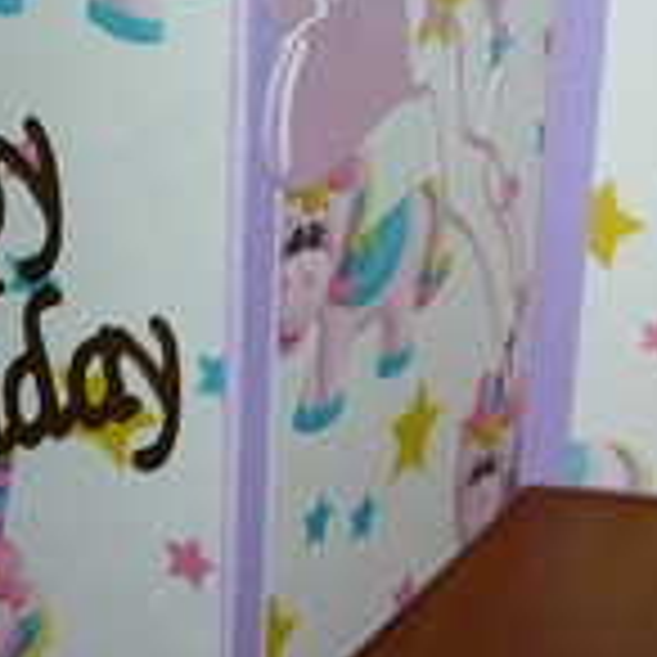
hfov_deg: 19.2
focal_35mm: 90
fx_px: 1933
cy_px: -16
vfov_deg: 18.7
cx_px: 477
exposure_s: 1/125
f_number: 2.8
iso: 100
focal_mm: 5.5
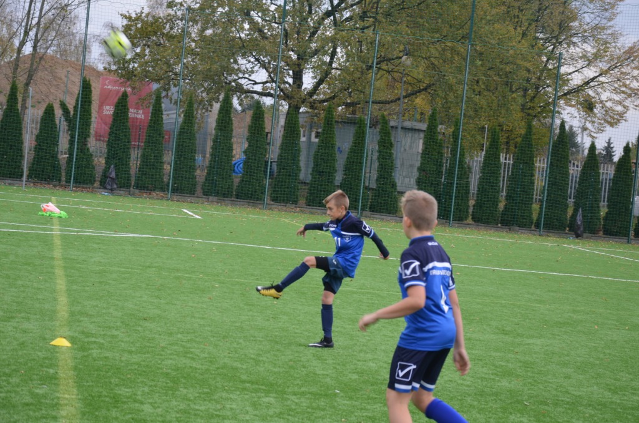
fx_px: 1647
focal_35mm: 93
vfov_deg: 14.6
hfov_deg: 22.0
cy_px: 212
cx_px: 320
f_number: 5.6
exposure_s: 1/125
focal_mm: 62
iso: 200
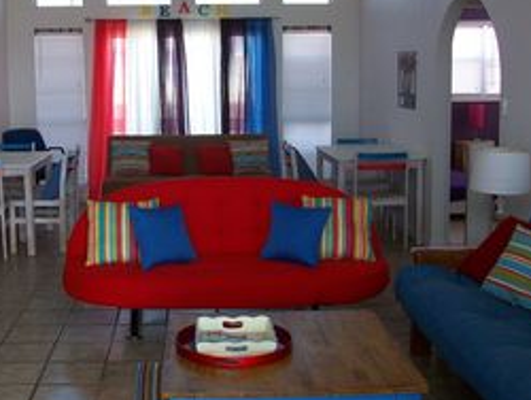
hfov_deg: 37.7
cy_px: 143
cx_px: 172
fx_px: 768
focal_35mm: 50
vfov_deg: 29.0
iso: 80
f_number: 2.8
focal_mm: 5.7
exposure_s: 1/86.7
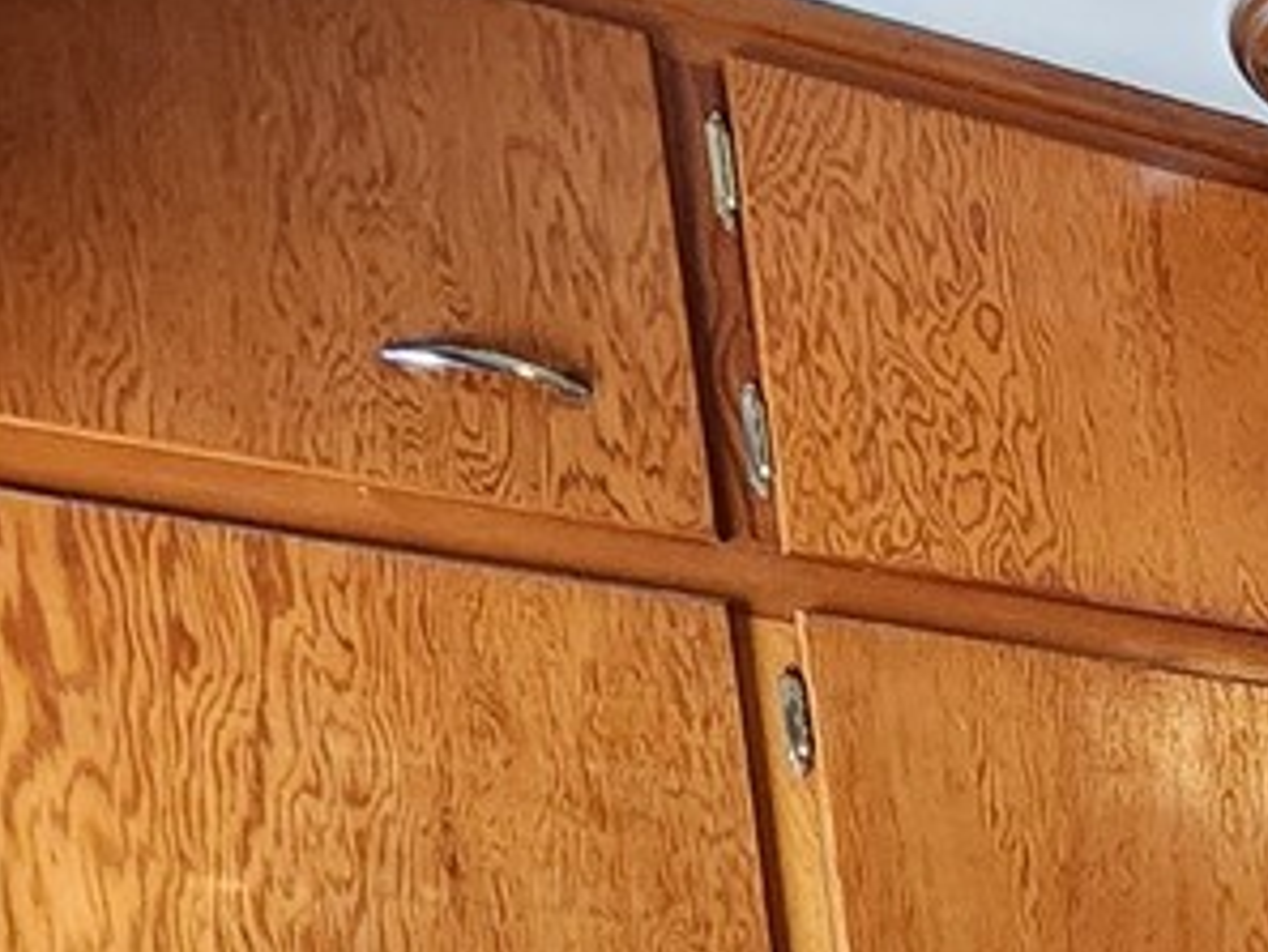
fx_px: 2565
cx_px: 2476
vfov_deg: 15.8
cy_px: 1994
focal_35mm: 70
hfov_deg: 18.8
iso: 250
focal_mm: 2.2
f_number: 2.2
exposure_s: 1/60
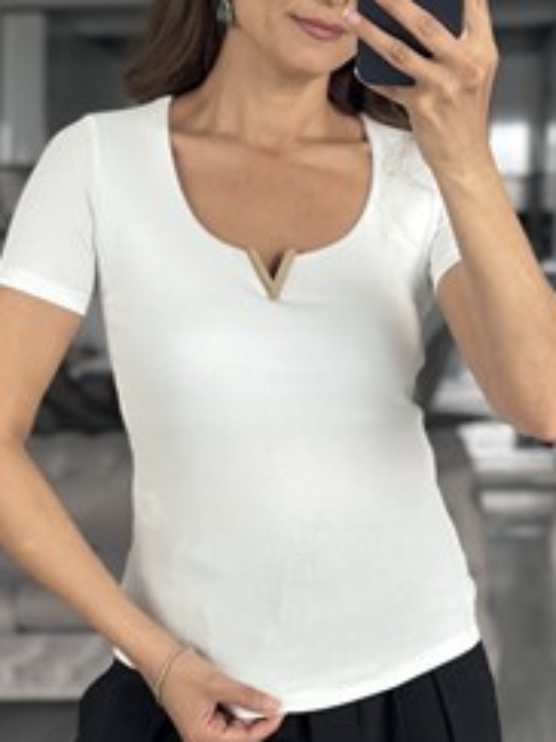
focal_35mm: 100
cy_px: 327
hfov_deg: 14.8
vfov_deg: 19.6
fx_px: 2143
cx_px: 235
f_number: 1.78
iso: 200
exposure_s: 1/60
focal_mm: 6.86
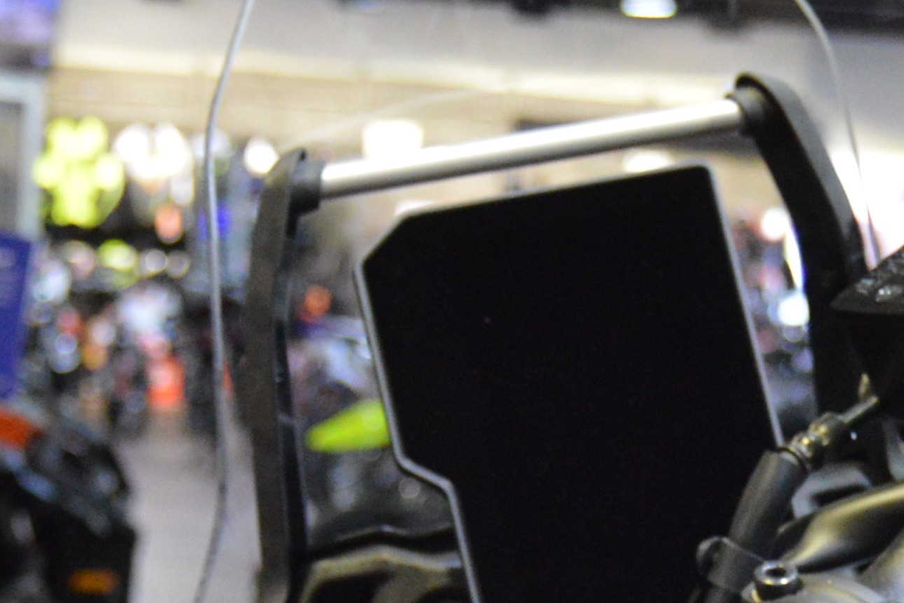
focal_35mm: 147
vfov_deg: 9.2
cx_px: 460
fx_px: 3691
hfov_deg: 14.0
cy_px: 741
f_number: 4
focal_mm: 28
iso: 2200
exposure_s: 1/60
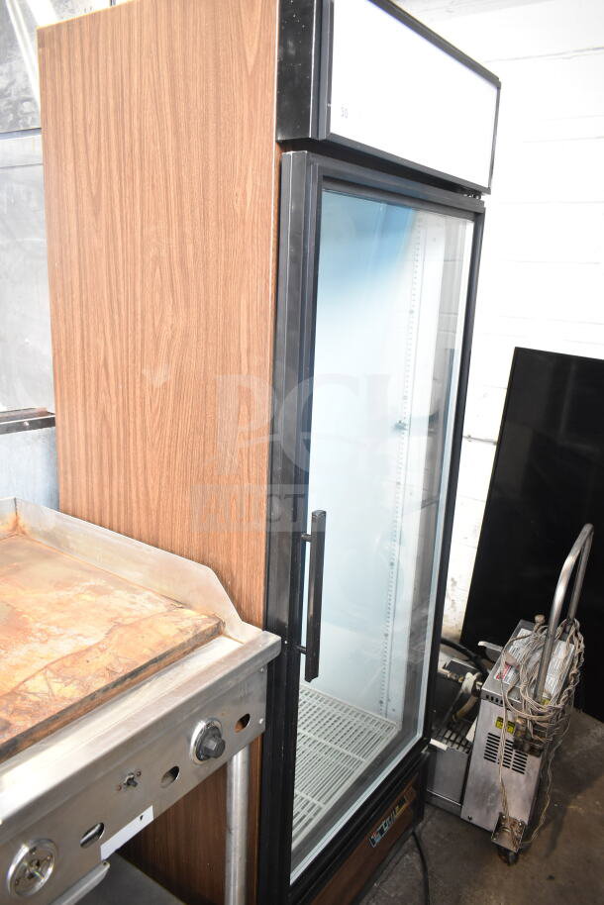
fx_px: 679
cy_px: 452
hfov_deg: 48.0
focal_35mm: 27
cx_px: 302
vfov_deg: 67.4
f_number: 4
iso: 1600
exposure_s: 1/60
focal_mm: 18
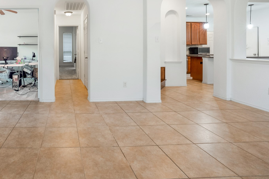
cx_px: 66
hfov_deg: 80.0
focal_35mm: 19
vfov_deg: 62.1
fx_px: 142
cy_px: 52
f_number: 9
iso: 100
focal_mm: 12
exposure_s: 1/8
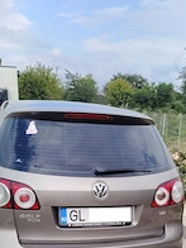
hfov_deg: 29.6
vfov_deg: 35.6
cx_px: 110
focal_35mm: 49
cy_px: 240
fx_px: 351
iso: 100
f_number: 1.75
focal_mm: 5.25
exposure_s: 1/455
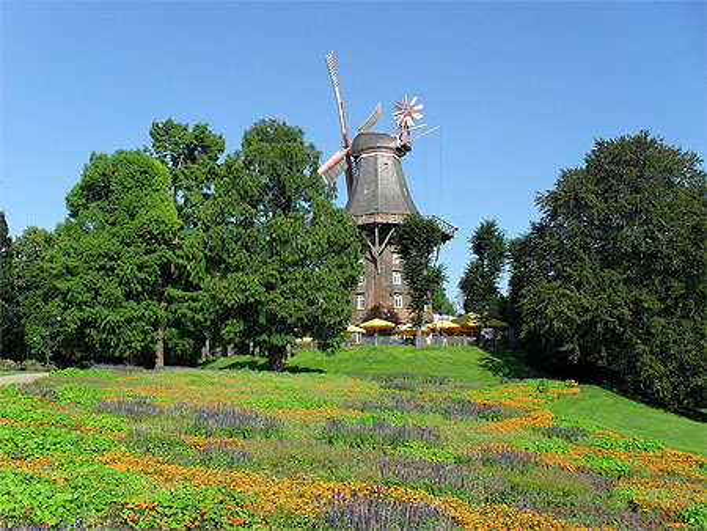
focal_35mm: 35
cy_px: 266
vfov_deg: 40.7
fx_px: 715
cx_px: 354
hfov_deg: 52.6
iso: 100
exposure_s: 1/180
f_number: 8.4
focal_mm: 6.3
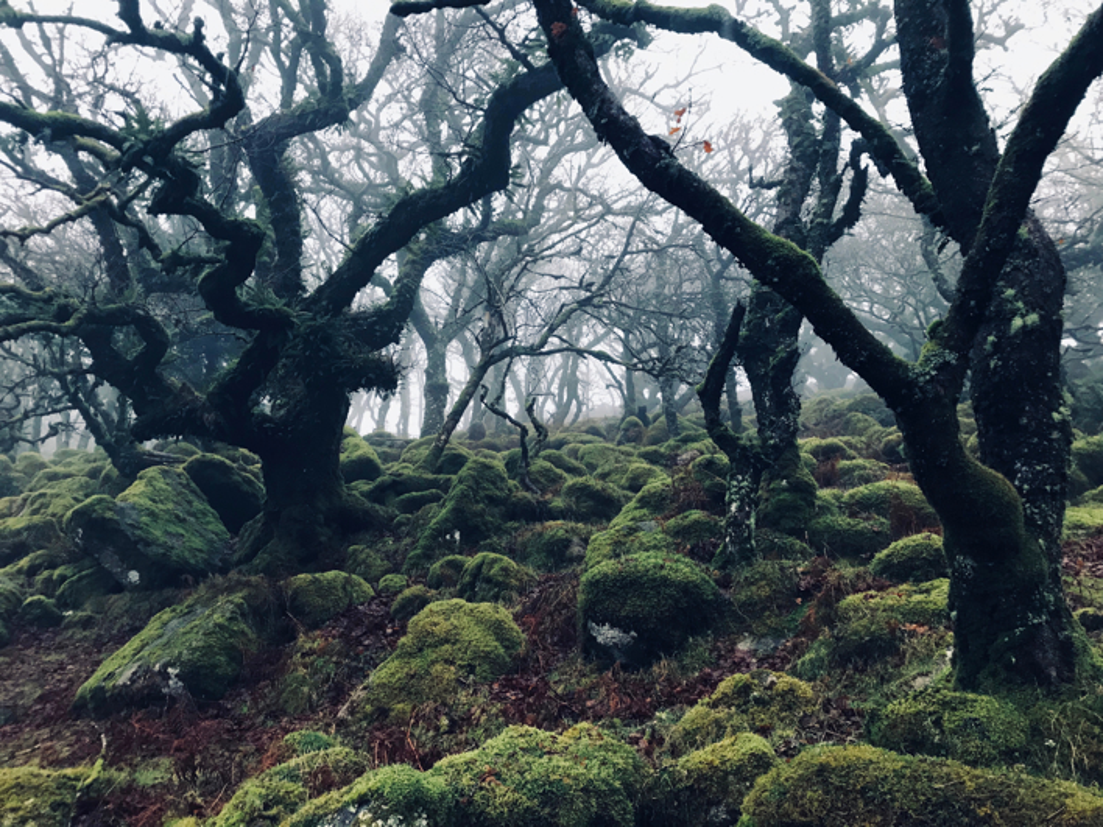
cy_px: 414
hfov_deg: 63.4
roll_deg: -1.5
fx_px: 892
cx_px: 552
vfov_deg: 49.7
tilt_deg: +22.3
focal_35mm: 28
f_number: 1.8
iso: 40
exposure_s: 1/20
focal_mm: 3.99
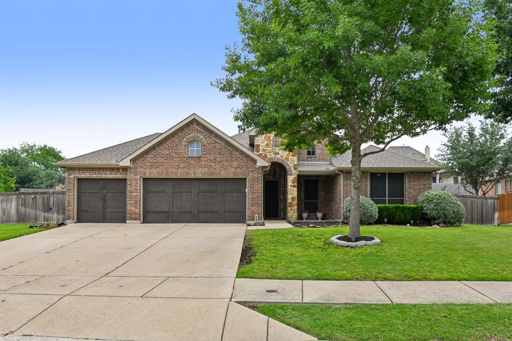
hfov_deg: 84.0
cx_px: 256
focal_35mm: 20
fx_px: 284
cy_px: 170
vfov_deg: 61.9
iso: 400
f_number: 8
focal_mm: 20
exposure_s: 1/800
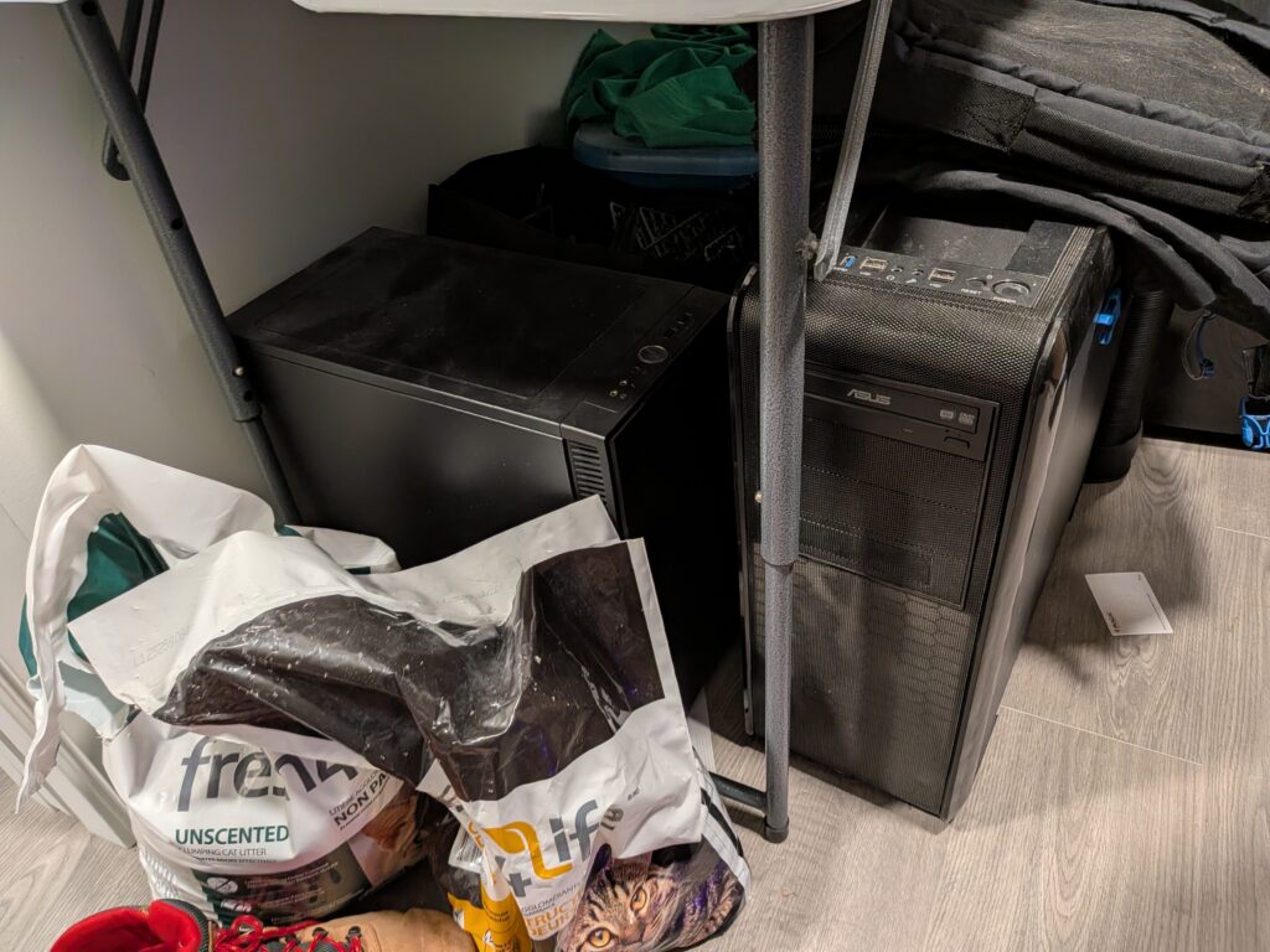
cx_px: 635
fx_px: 881
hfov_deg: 71.6
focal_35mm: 24
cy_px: 476
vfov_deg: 56.8
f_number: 1.7
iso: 94
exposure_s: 1/24
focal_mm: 4.53
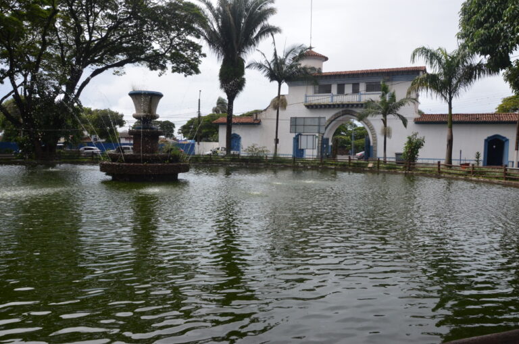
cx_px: 260
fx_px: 389
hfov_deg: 67.5
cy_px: 172
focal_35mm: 27
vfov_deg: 47.8
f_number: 13
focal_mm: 18
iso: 800
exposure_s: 1/640
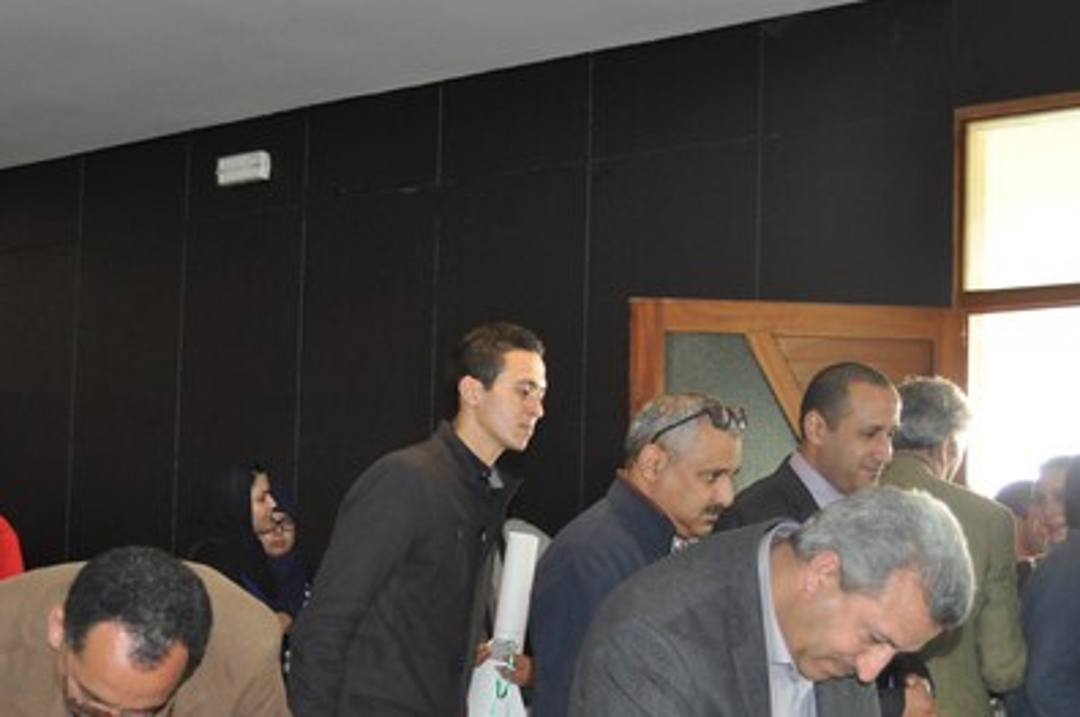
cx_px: 327
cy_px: 536
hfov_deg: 35.3
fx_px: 1672
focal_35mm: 56
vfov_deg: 24.0
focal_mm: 23
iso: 800
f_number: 3.8
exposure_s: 1/60
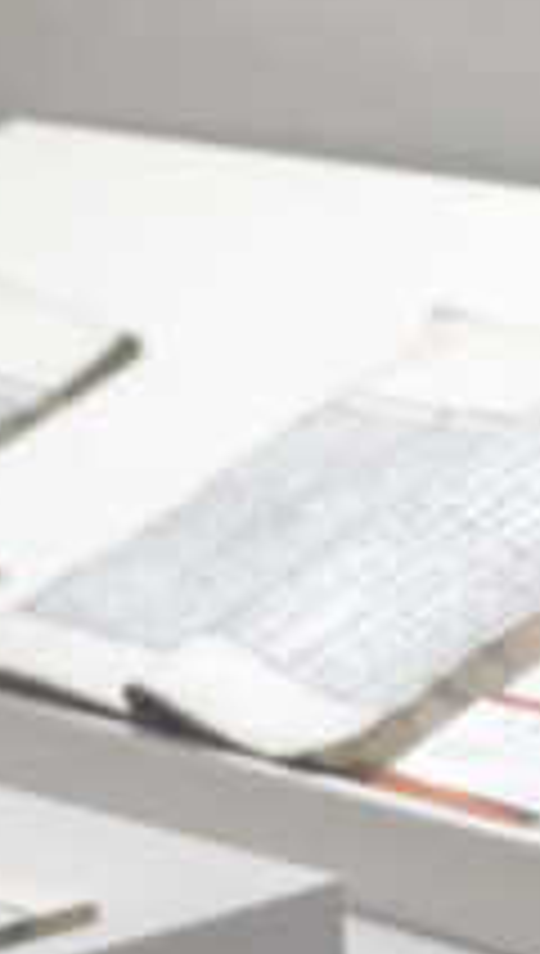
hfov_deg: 5.6
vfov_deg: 10.4
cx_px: 1476
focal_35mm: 207
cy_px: 637
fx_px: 5244
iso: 2500
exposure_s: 1/160
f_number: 5.6
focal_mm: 41
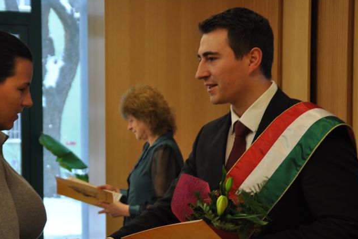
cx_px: 137
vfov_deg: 15.2
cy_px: 154
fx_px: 895
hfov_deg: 22.6
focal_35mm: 90
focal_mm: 42
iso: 450
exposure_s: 1/60
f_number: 4.5
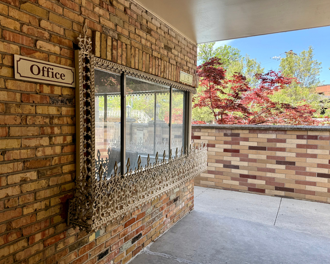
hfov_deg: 65.9
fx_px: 254
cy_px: 132
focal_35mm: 26
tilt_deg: -2.5
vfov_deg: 54.9
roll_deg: -0.7
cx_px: 149
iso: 80
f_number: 1.78
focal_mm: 6.76
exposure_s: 1/412
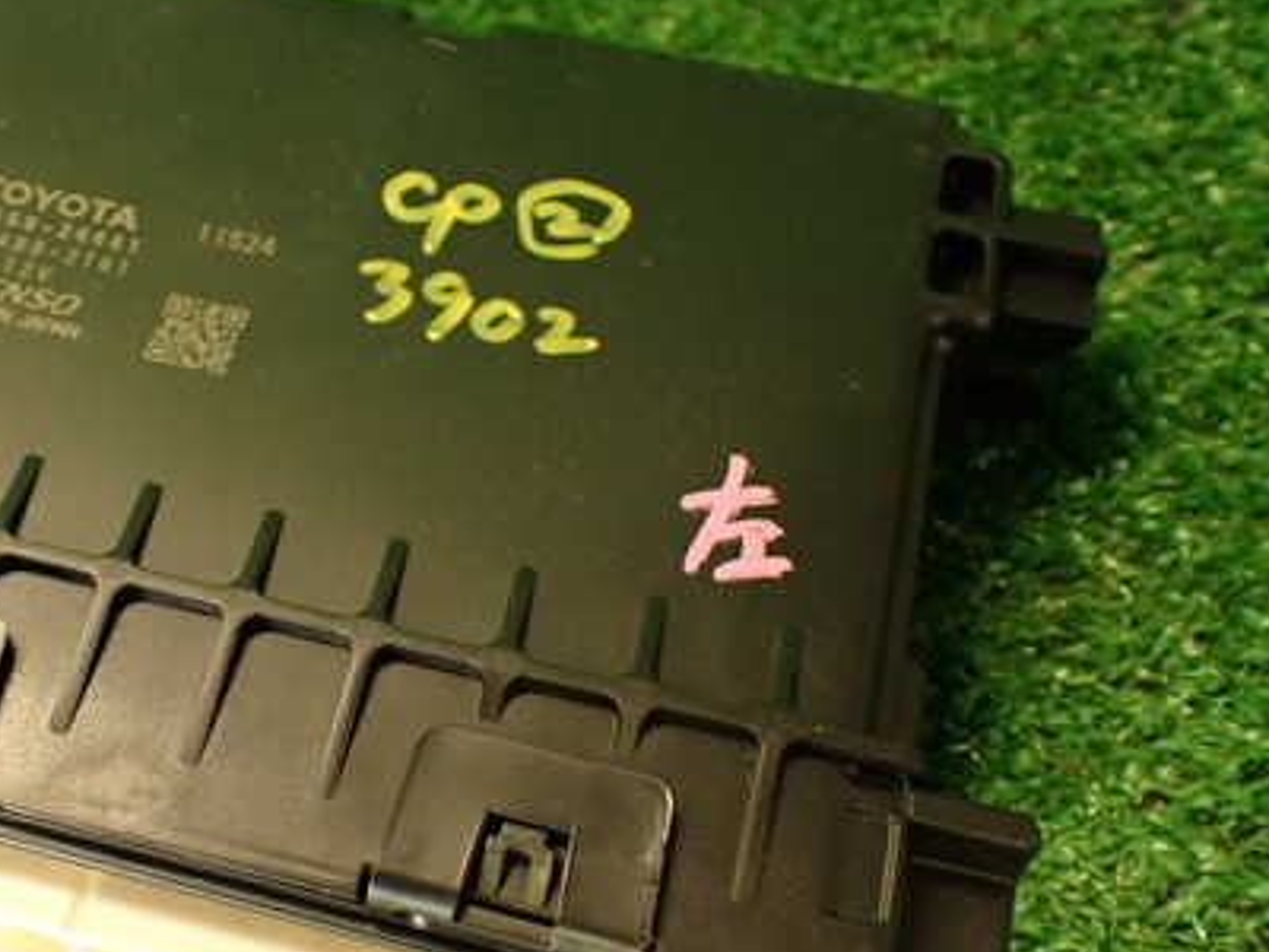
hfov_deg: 38.8
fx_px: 1760
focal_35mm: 48
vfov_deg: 30.2
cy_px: 524
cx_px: 343
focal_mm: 5.79
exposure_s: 1/30
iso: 250
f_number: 2.4
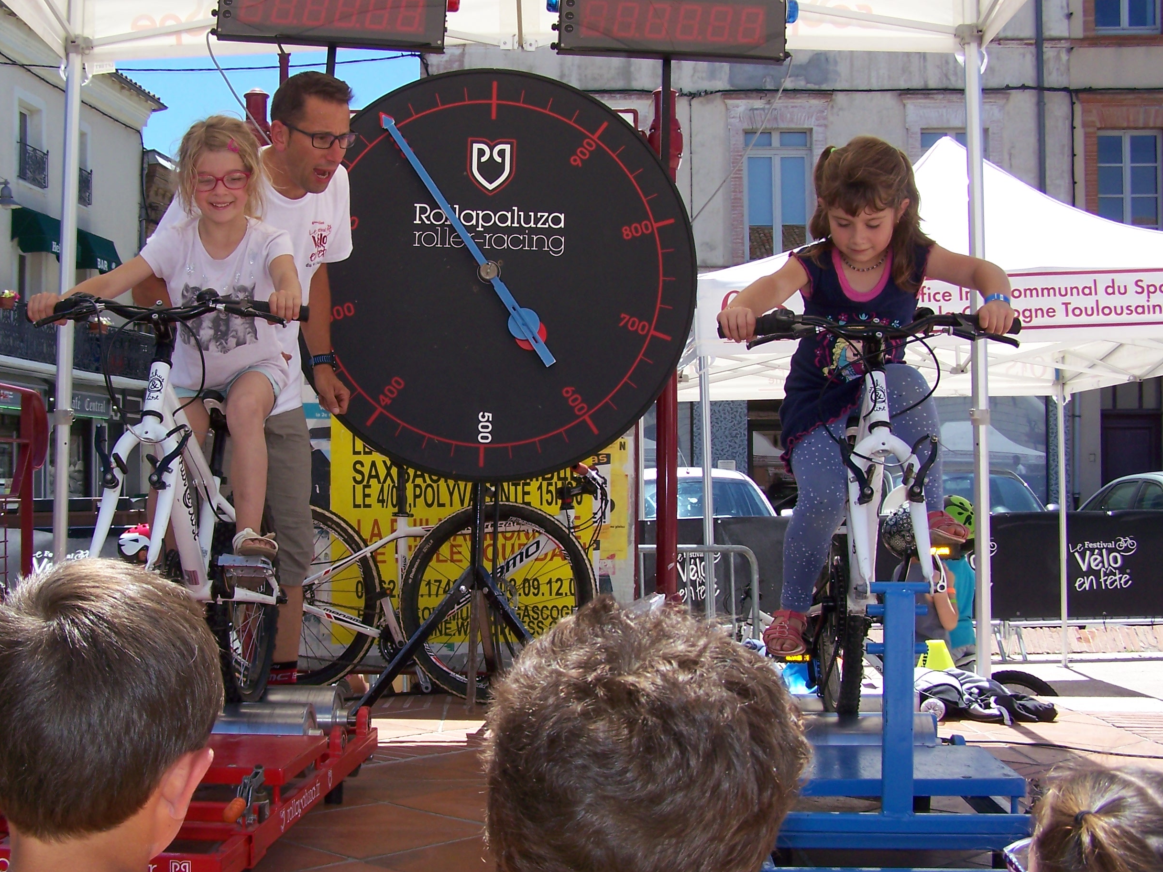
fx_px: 1613
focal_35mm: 48
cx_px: 468
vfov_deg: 30.3
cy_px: 405
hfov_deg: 39.5
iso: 64
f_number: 4
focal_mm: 6.3
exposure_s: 1/320
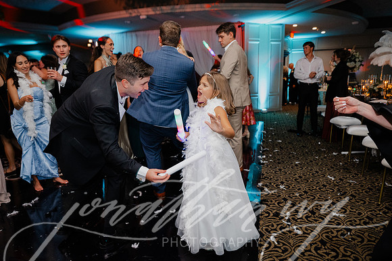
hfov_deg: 73.7
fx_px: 261
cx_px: 196
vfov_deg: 53.2
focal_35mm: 24
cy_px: 130
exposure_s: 1/50
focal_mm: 24
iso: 2000
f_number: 3.2
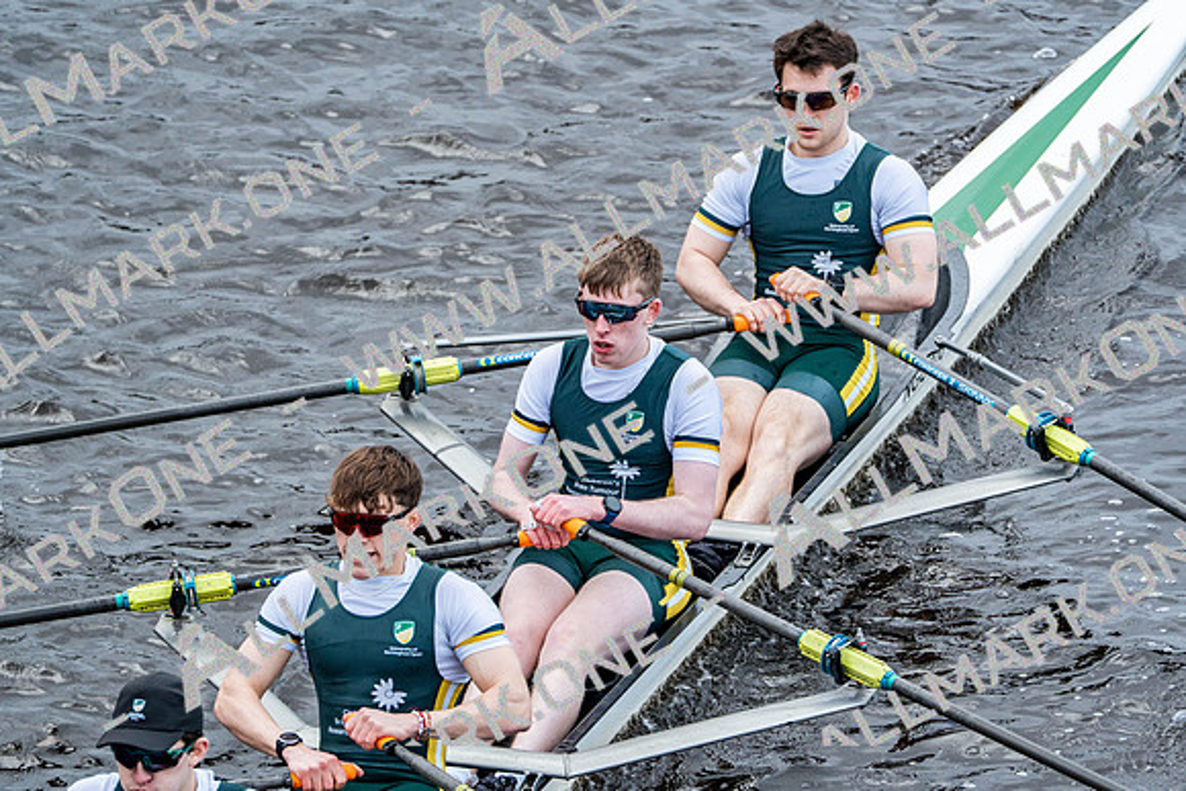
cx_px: 593
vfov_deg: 2.9
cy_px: 396
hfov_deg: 4.3
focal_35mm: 478
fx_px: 15750
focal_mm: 478
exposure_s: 1/1250
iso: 1600
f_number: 6.3
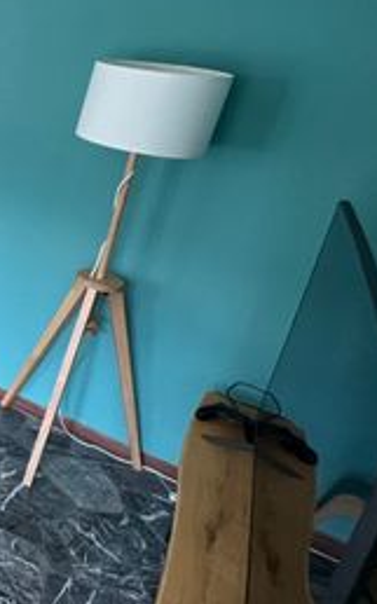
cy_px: 162
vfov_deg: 57.1
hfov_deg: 21.9
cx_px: -314
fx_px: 527
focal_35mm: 32
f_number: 1.8
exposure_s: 1/69
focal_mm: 1.57
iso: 250
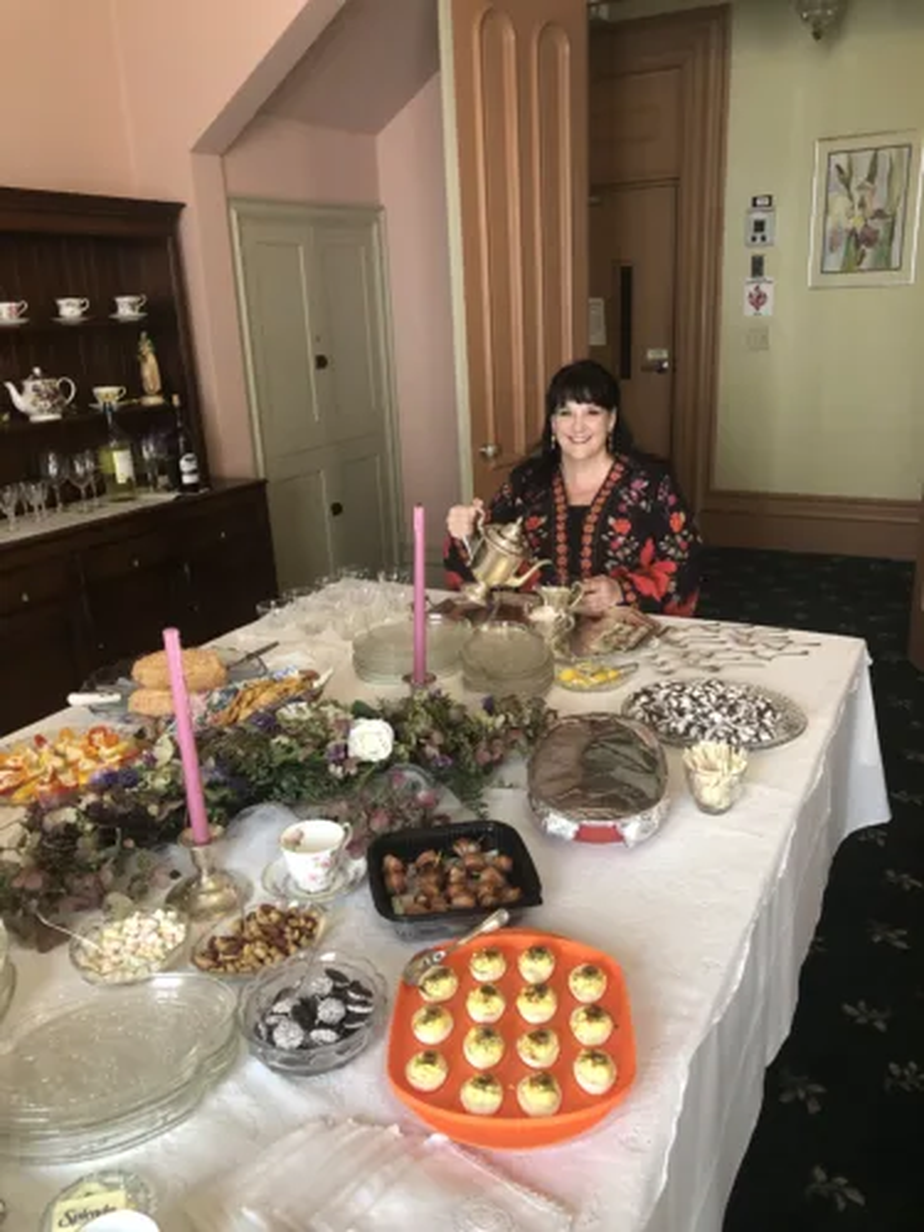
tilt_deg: -18.5
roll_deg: +3.8
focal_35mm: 28
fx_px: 997
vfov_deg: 63.4
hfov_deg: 49.7
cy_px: 616
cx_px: 462
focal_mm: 3.99
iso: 64
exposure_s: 1/15
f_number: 1.8
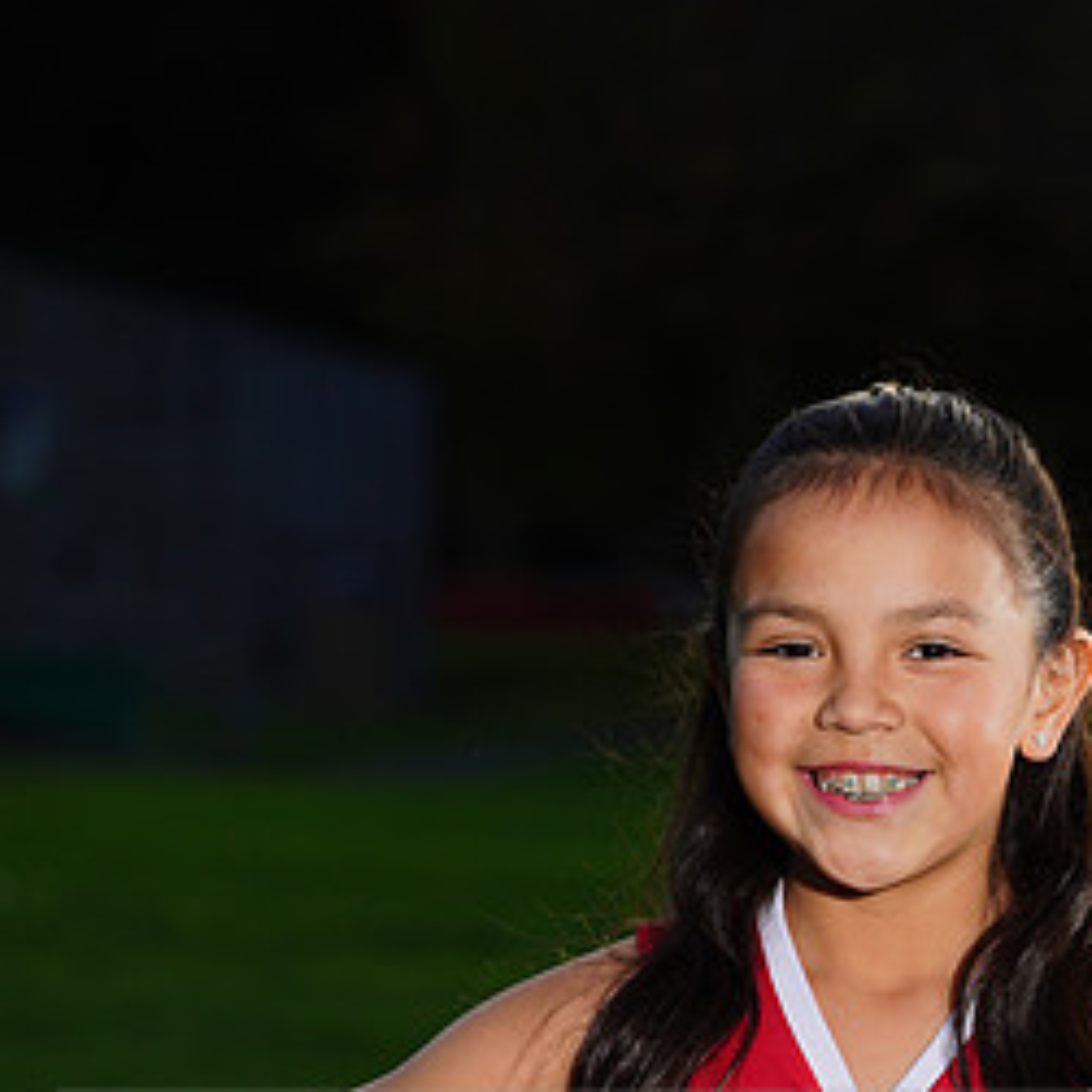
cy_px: 1149
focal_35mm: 398
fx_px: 14205
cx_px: 833
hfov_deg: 4.4
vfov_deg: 4.4
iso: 200
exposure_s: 1/250
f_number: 10
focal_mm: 203
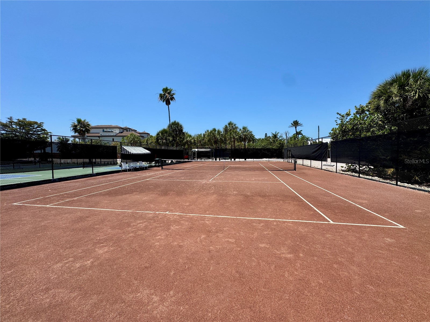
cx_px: 215
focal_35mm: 14
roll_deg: +0.9
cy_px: 161
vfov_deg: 85.7
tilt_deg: -2.4
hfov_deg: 102.1
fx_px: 174
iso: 50
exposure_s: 1/2028
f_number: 2.2
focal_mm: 2.22
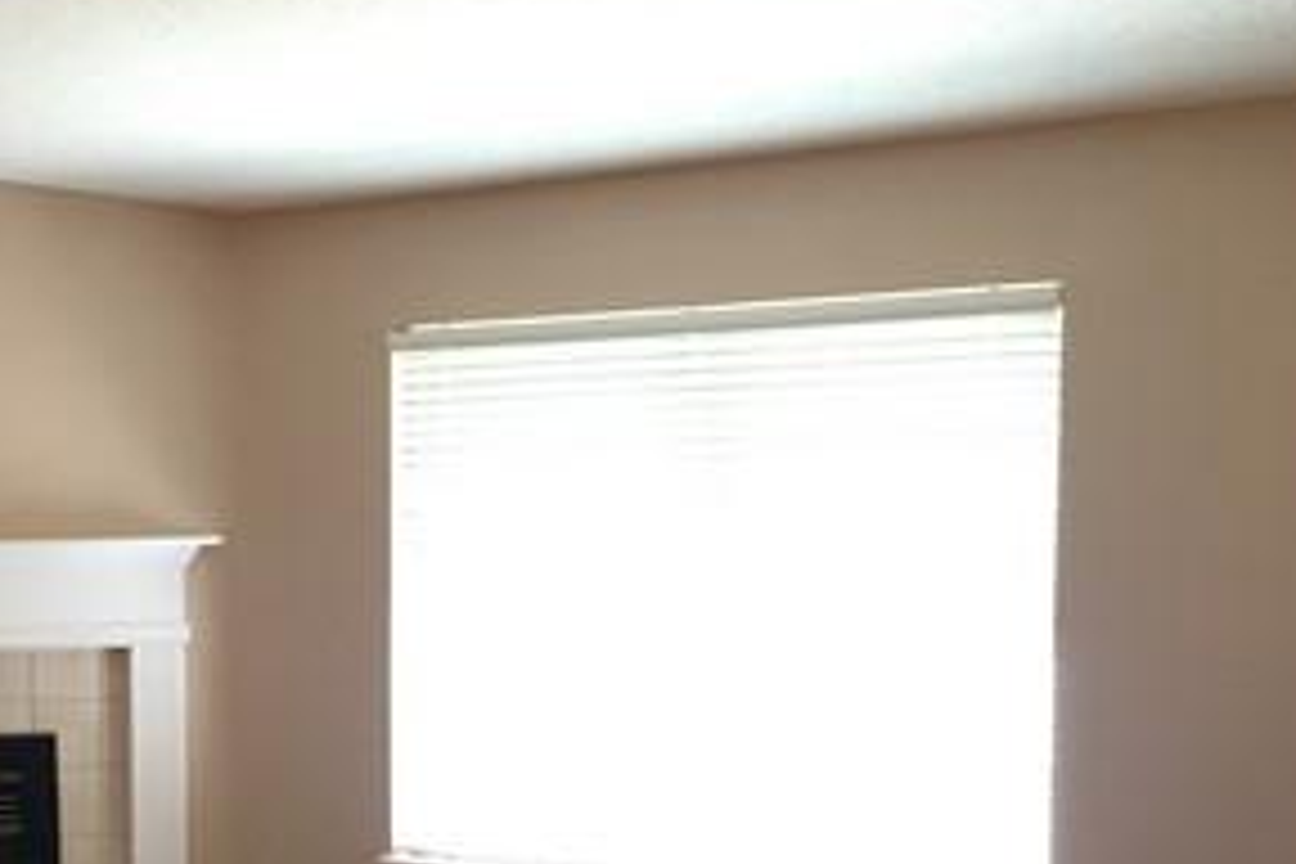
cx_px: -4
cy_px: 796
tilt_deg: -4.8
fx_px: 2412
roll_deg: +1.0
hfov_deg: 28.2
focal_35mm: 67
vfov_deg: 19.9
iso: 32
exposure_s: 1/15
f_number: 2.2
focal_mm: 4.15
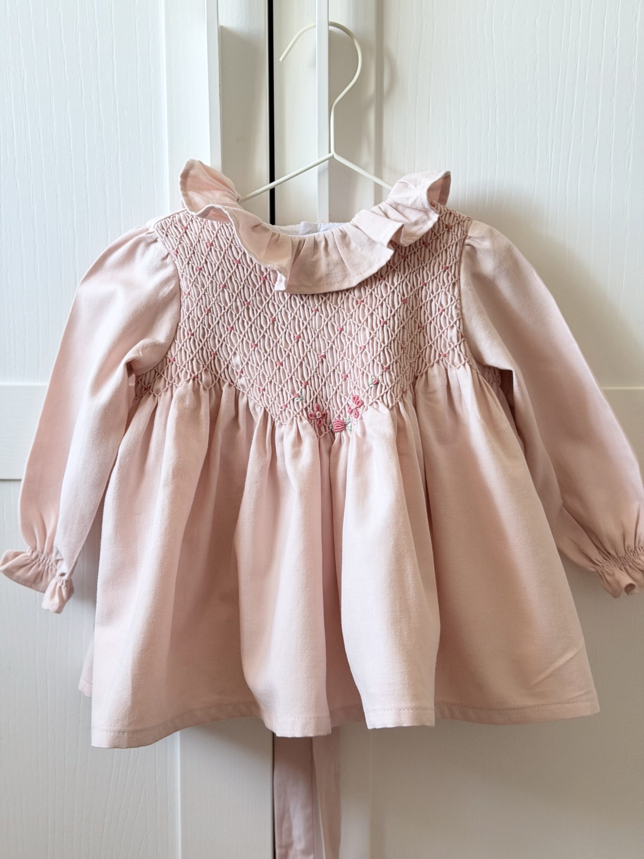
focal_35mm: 48
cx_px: 322
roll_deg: +0.5
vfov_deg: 39.7
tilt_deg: -10.1
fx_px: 1191
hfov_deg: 30.3
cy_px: 430
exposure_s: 1/60
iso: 250
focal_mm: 6.76
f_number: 1.78
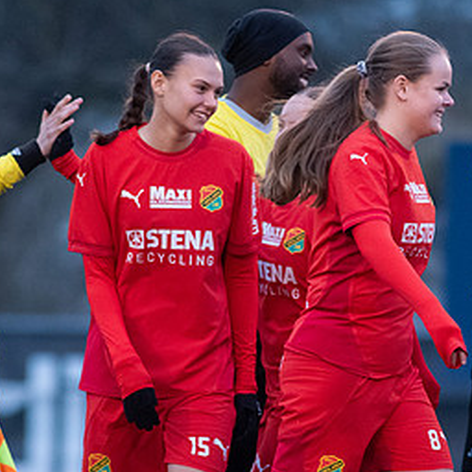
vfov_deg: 2.0
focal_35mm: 881
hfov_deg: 2.0
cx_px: 321
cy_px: 333
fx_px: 13591
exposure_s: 1/1250
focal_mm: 300
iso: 4000
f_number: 3.2
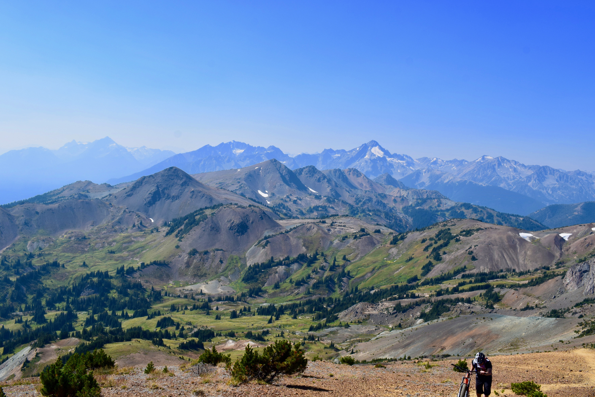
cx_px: 298
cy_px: 198
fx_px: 570
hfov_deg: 55.1
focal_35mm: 34
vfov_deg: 38.4
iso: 320
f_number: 11
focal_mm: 23
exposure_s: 1/500
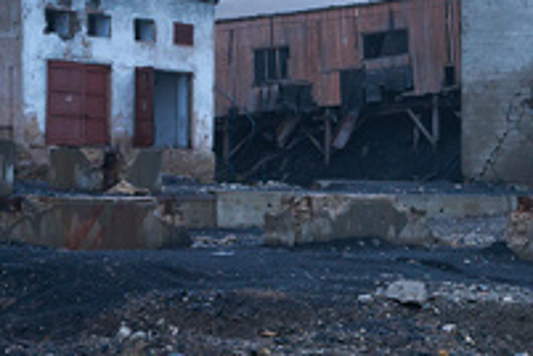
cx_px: 557
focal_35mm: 122
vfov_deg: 11.2
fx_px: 1806
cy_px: 203
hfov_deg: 16.4
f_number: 5.6
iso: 800
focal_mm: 35
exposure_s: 1/40
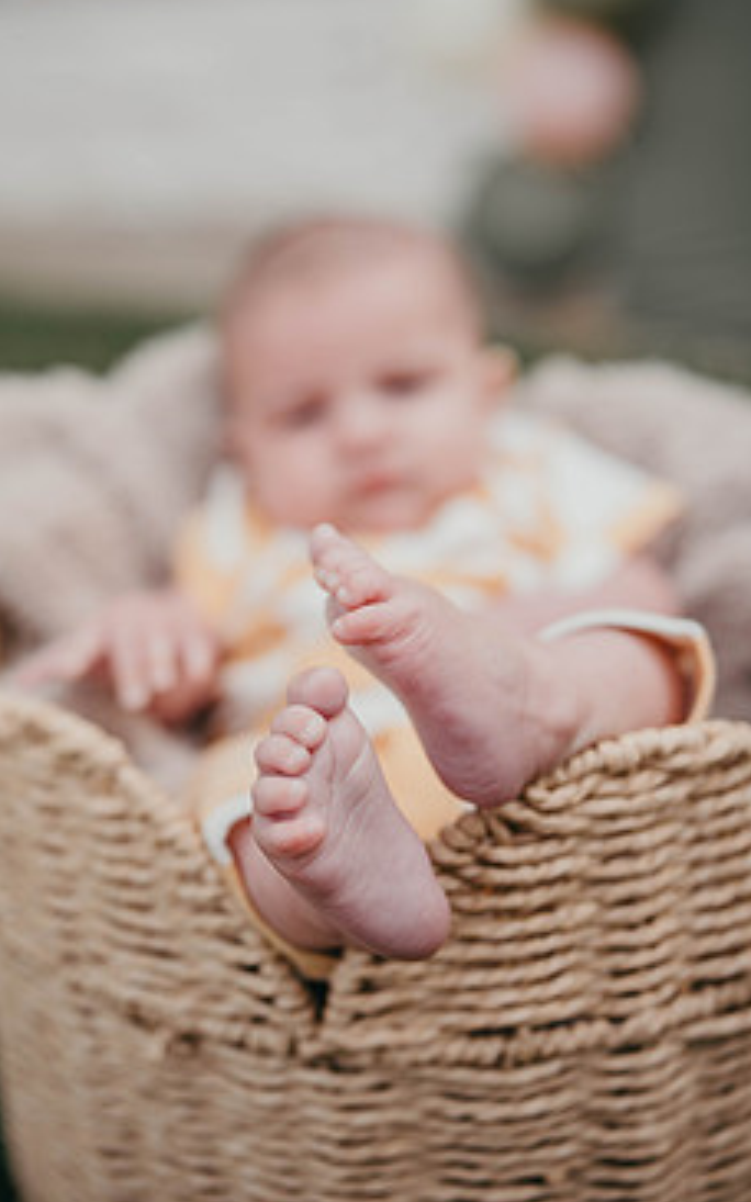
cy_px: 468
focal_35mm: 44
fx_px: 1441
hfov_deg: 29.1
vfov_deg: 45.0
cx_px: 306
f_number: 1.8
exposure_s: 1/1000
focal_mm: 35
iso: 50
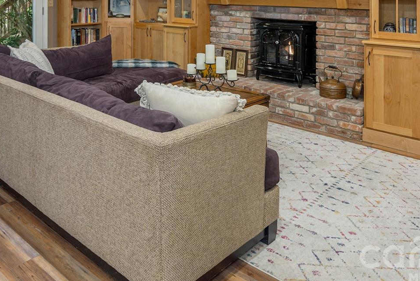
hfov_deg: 55.5
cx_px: 176
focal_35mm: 34
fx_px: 397
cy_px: -9
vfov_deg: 34.8
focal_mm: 16
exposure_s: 1/20
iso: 320
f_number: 7.1
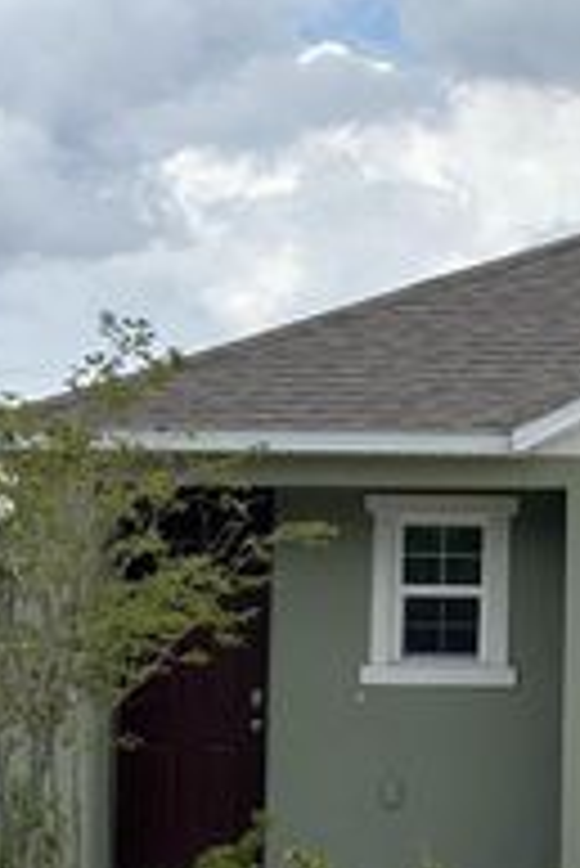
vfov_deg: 14.6
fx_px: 3377
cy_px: 447
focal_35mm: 140
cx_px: 805
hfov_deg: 9.6
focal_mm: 5.96
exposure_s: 1/4255
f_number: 1.6
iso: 40
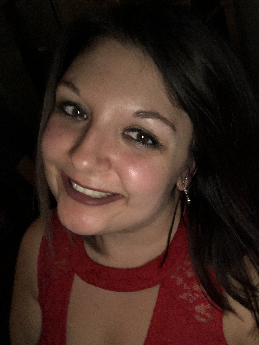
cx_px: 130
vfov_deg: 56.8
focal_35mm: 32
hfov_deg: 44.2
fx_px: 319
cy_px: 172
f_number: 2.2
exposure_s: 1/17
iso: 500
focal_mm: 2.87
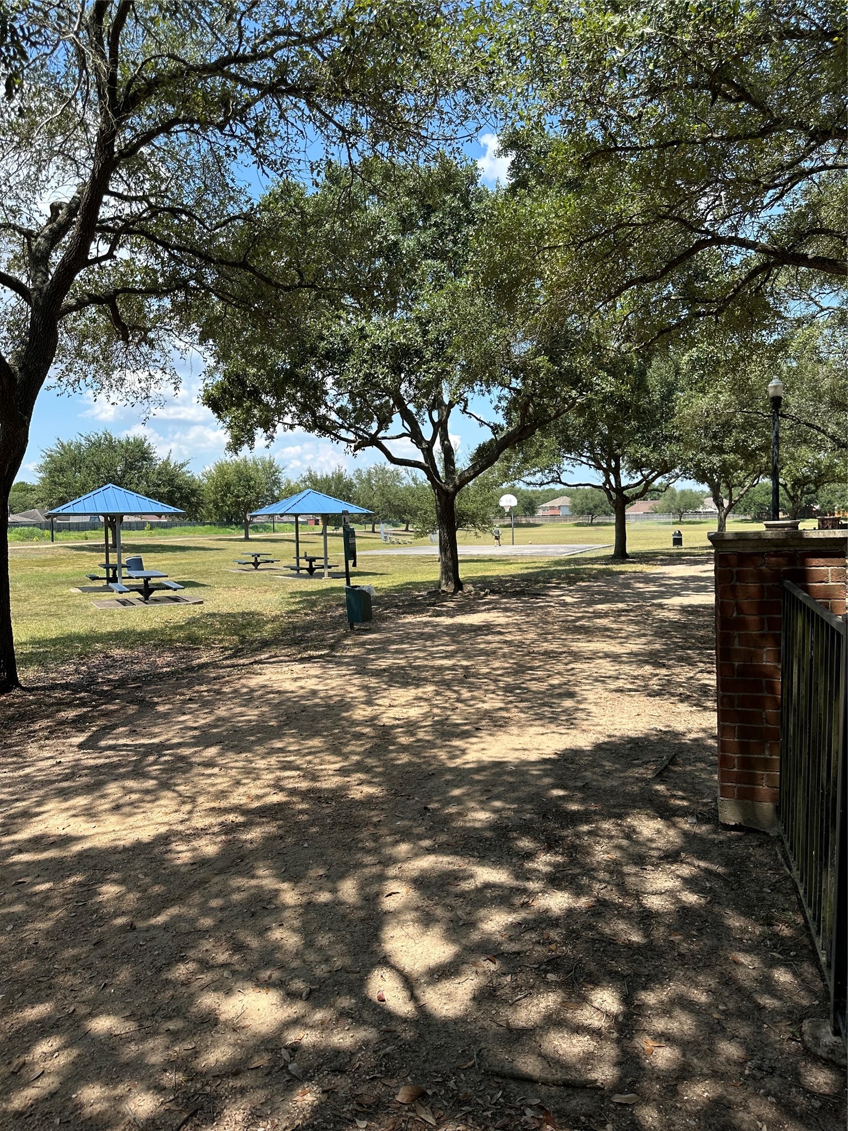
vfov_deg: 71.6
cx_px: 424
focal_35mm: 24
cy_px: 566
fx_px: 784
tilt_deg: -1.4
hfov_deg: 56.8
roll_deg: -0.2
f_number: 1.78
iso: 80
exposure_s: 1/1988
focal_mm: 6.86
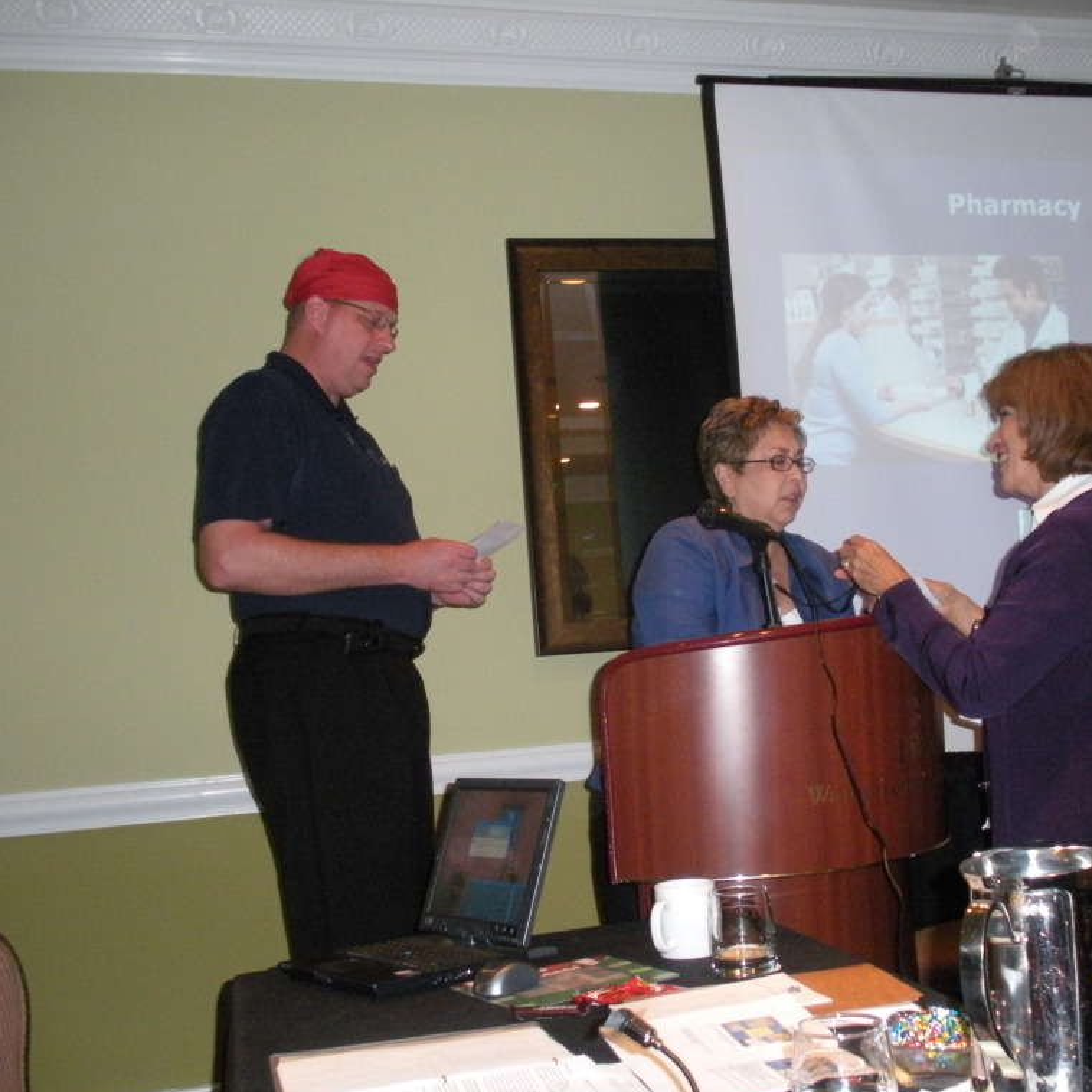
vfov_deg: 39.2
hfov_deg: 38.9
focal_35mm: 43
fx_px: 1535
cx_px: 690
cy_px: 550
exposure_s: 1/60
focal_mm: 6.3
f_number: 3.5
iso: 406
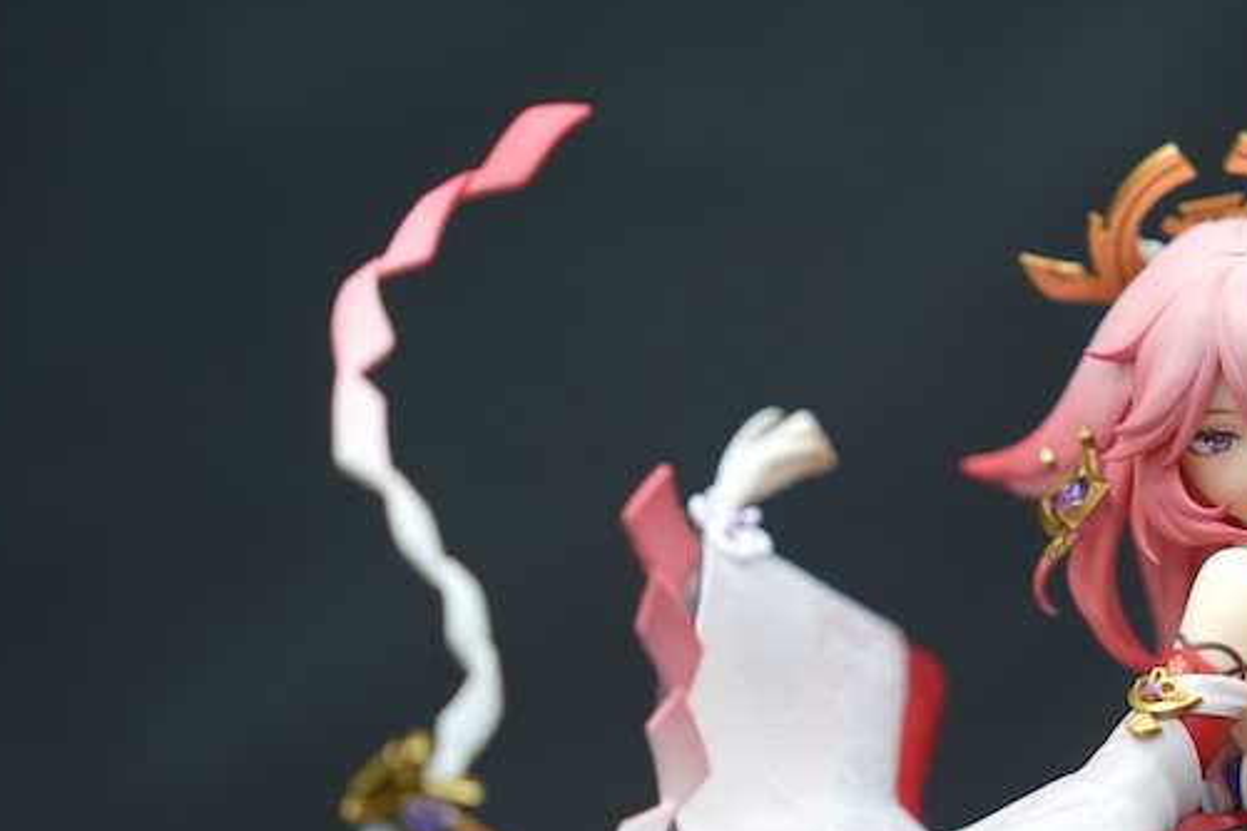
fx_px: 3775
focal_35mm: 109
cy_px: 634
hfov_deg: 18.6
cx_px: 938
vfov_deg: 12.5
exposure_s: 1/50
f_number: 2.8
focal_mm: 70
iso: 200
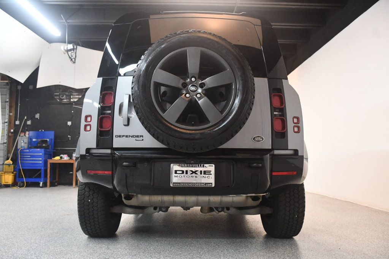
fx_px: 324
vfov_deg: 43.6
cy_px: 130
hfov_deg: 61.9
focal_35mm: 30
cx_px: 194
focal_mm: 20
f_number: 3.5
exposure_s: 1/100
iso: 3200
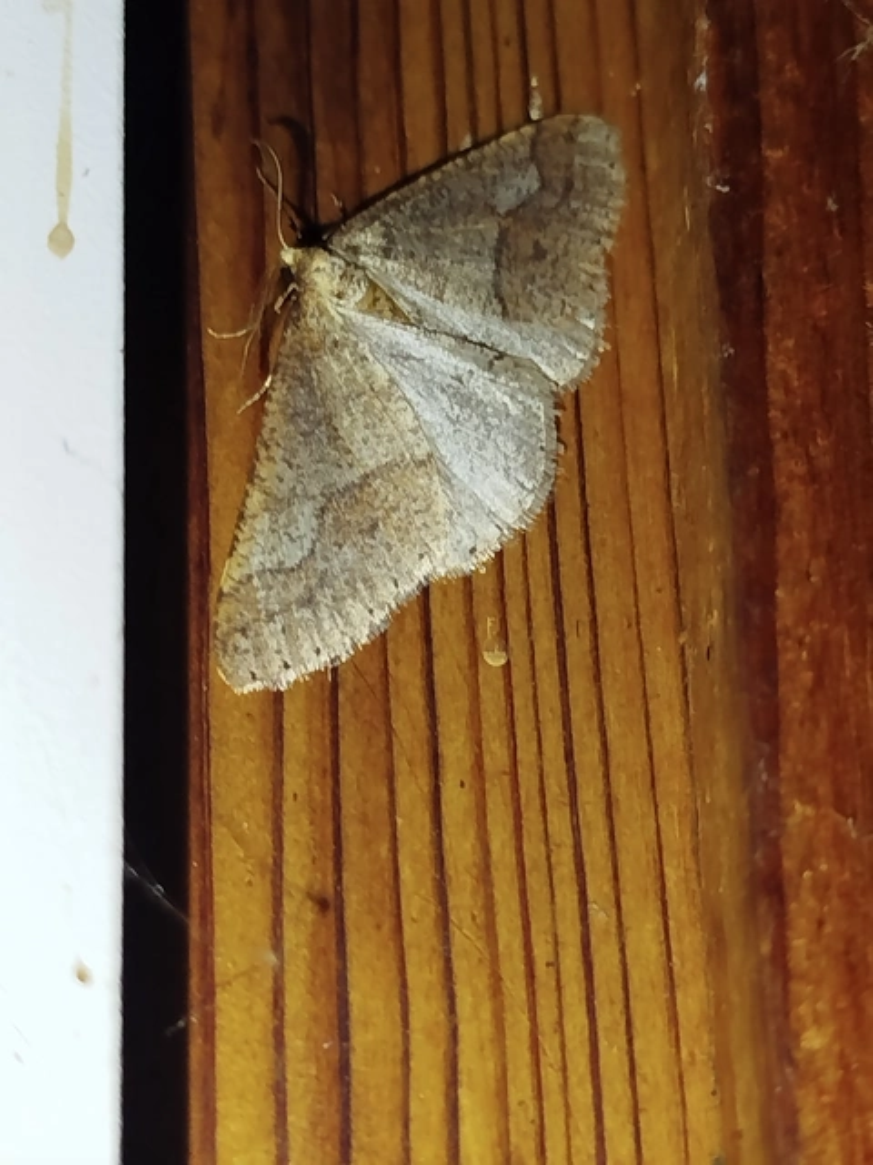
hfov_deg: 20.4
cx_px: 436
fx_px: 2421
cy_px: 582
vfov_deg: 27.0
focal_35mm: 72
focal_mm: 5.31
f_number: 1.7
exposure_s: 1/50
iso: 80
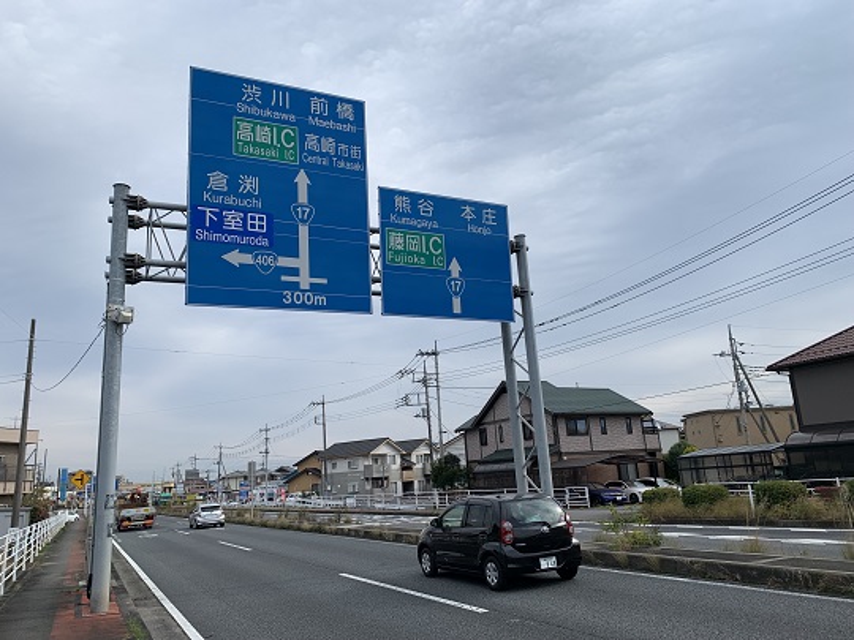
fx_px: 641
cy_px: 320
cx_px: 427
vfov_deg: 53.1
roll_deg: +2.4
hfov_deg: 67.3
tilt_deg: +11.7
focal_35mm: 26
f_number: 1.8
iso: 25
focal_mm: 4.25
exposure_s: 1/2545
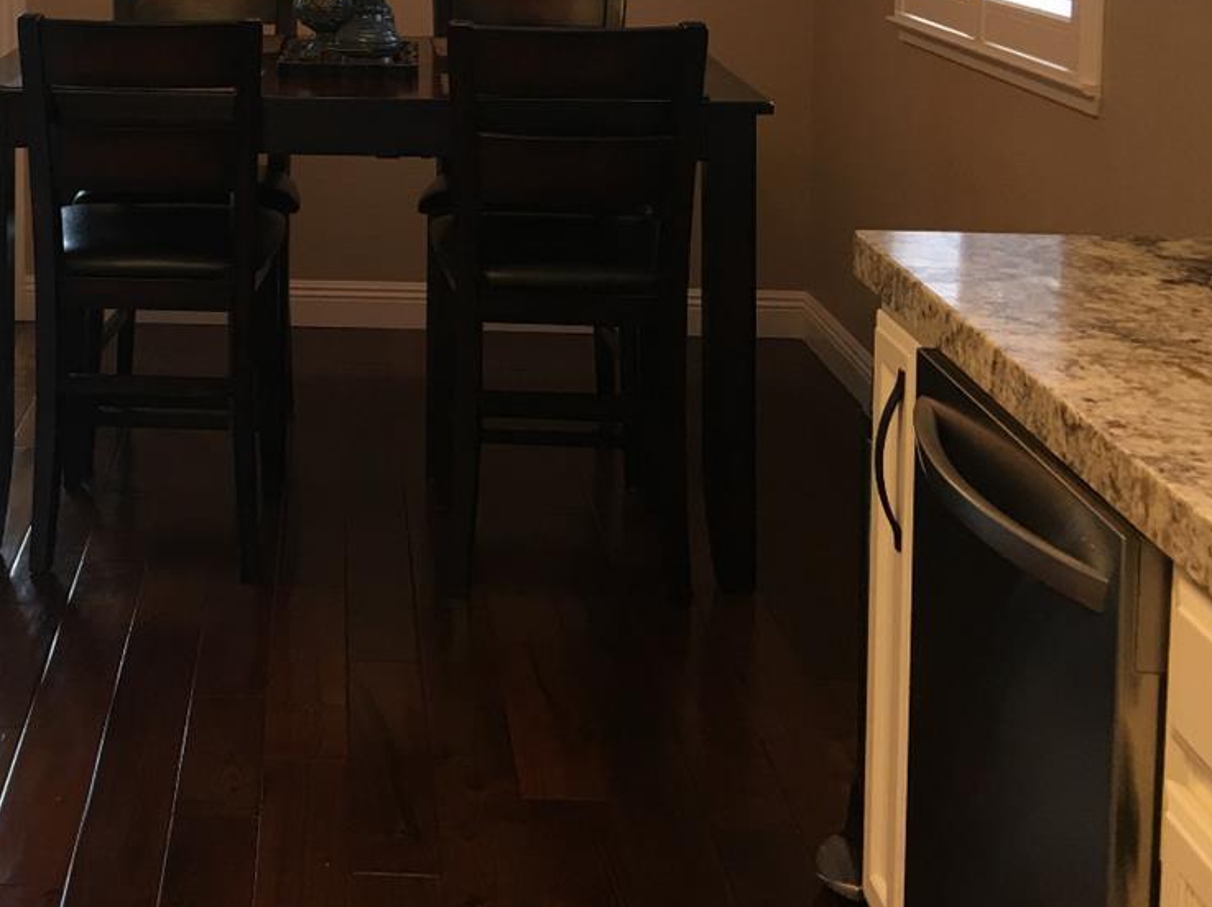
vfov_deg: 23.8
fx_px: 2065
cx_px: 194
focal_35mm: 59
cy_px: 8
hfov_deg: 31.6
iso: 25
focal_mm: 4.15
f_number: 2.2
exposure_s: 1/15
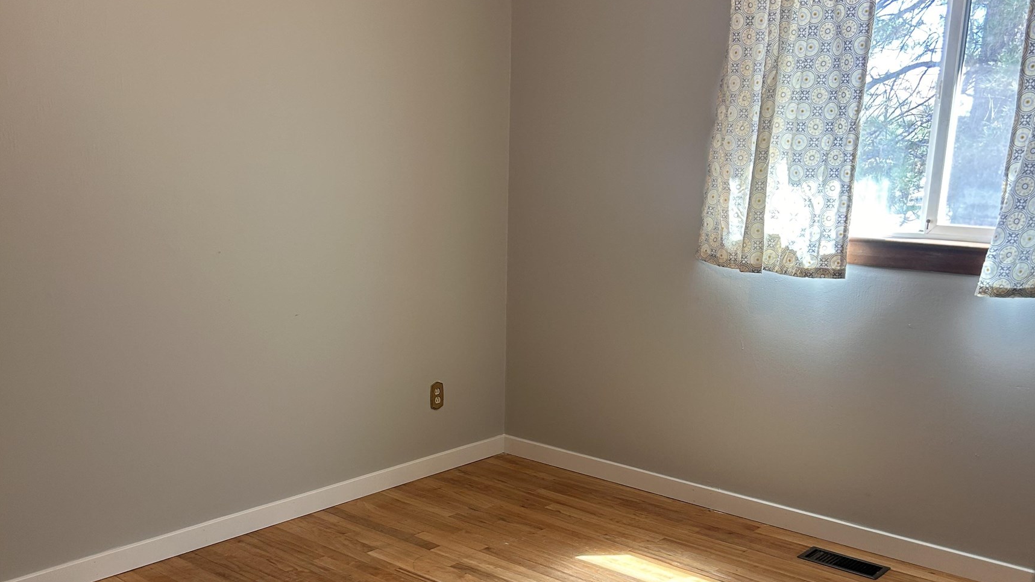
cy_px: 416
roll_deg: -2.1
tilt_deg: -17.0
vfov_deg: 30.8
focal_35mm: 38
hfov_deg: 52.8
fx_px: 1043
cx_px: 519
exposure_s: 1/60
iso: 80
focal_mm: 5.7
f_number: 1.5
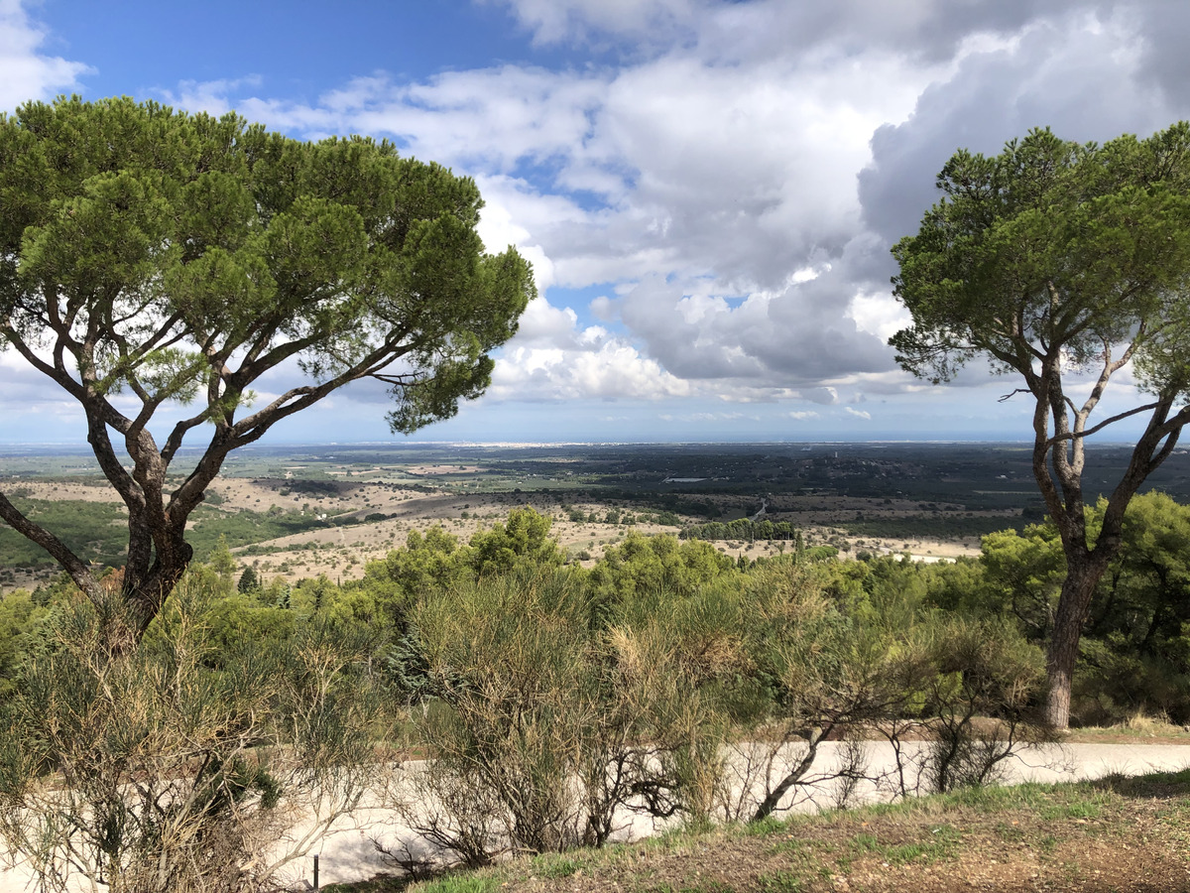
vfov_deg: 49.7
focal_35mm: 28
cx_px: 595
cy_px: 446
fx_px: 963
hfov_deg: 63.4
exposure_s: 1/2703
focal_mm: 4
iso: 20
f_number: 1.8
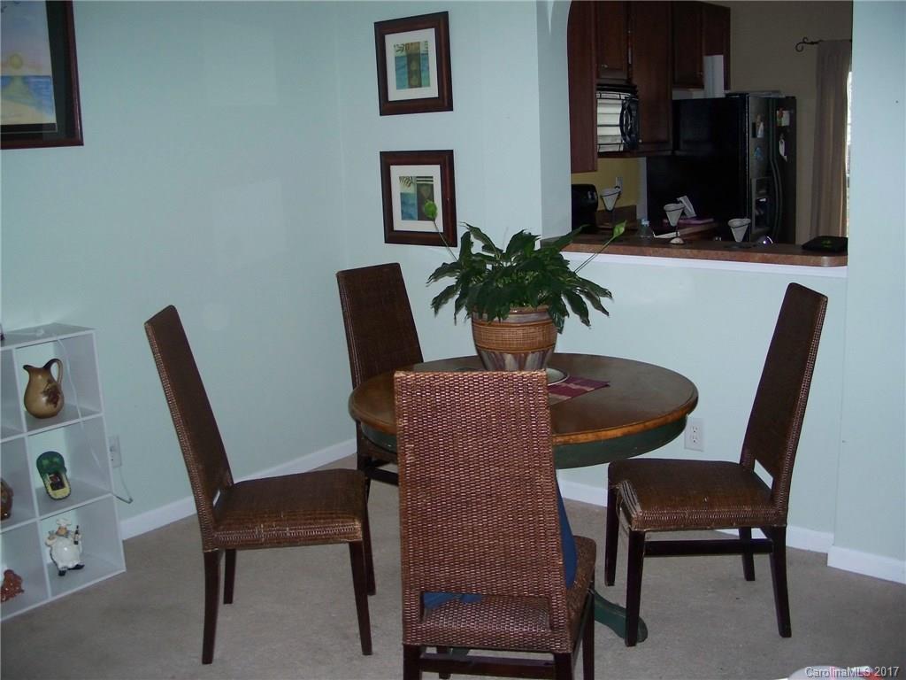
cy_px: 340
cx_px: 453
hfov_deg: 50.1
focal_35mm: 37
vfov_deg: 38.7
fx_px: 968
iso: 200
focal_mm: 7.8
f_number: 2.8
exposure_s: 1/60
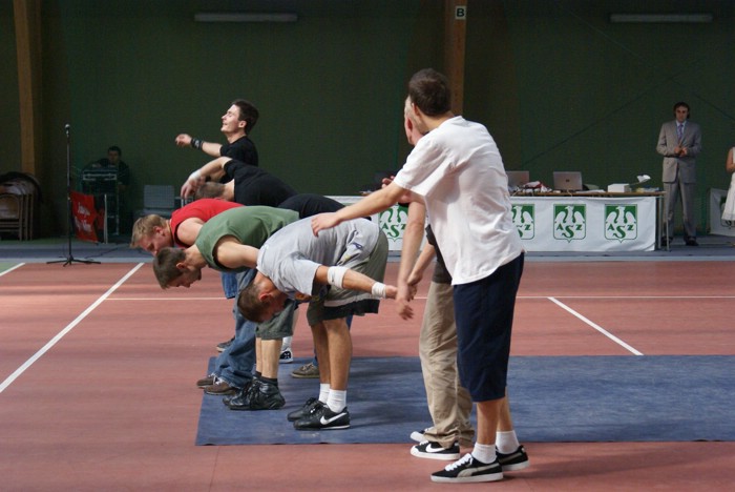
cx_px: 368
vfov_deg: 13.1
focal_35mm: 105
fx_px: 2145
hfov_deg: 19.4
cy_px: 246
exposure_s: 1/160
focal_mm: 70
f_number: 5.6
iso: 800
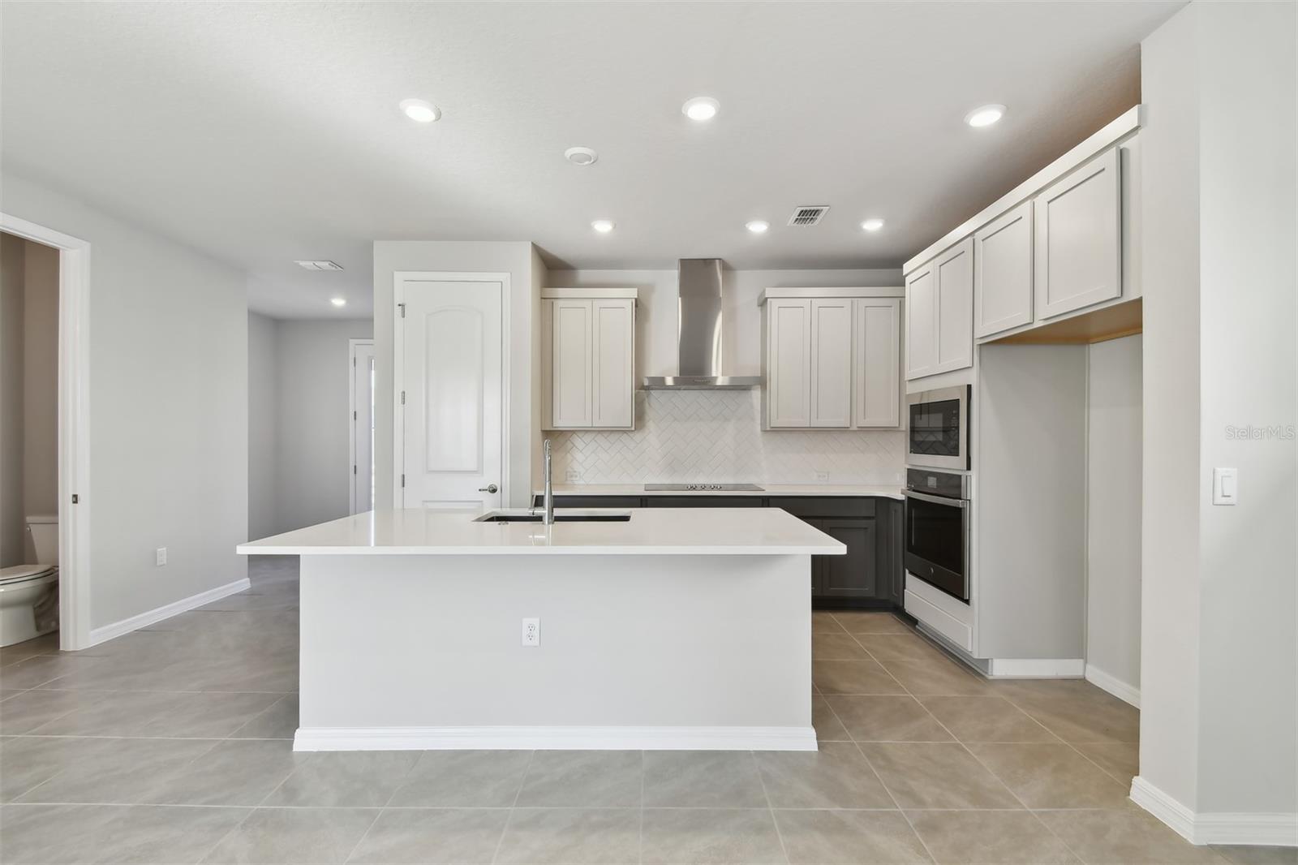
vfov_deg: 77.3
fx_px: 541
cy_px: 432
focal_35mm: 15
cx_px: 649
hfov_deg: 100.4
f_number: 7.1
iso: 100
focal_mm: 10
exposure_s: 1/30
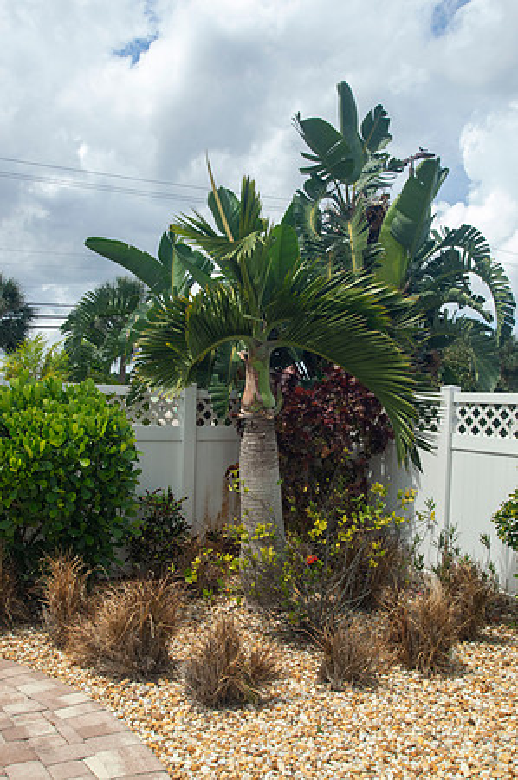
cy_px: 390
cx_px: 259
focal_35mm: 36
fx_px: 779
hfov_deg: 36.8
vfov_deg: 53.2
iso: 800
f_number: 13
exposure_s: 1/640
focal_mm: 24
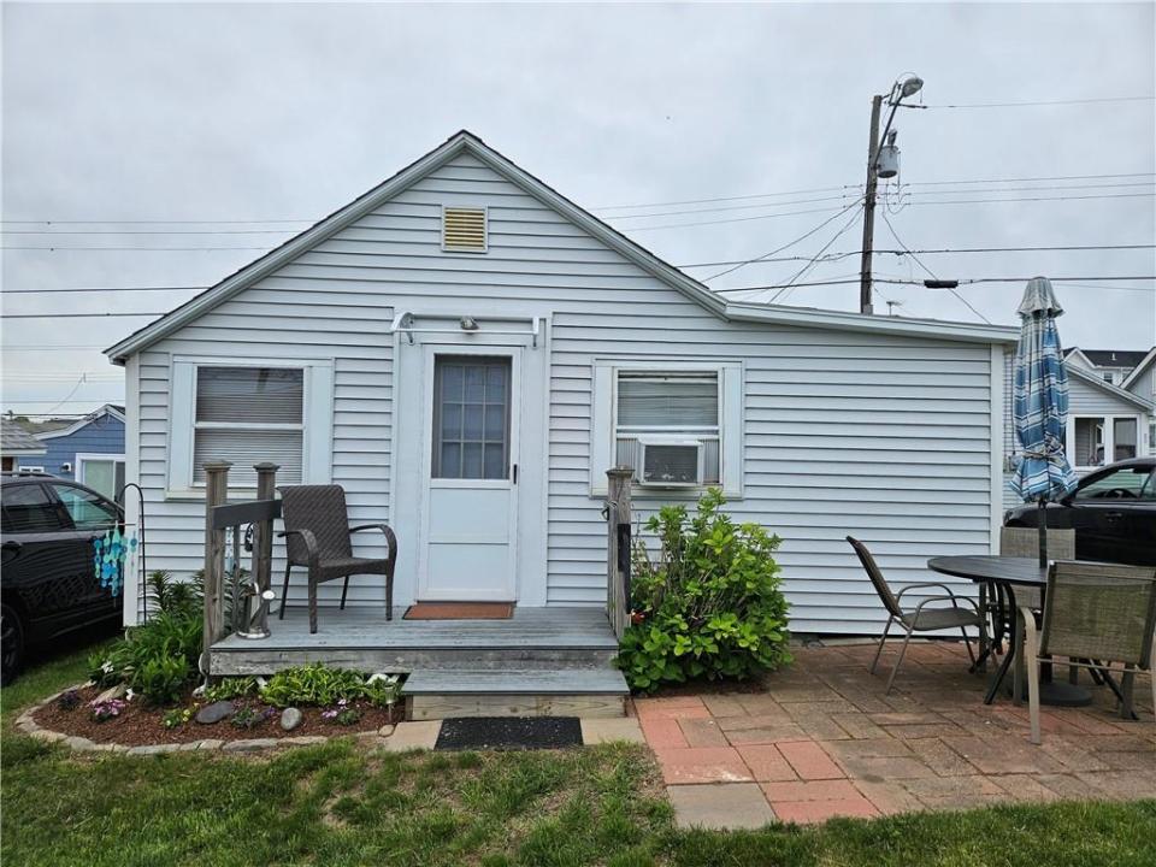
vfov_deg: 58.9
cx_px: 578
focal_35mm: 23
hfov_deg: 73.9
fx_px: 768
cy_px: 434
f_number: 1.8
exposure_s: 1/1567
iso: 25
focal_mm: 5.4
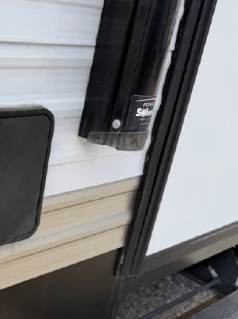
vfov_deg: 40.2
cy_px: 196
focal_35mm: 47
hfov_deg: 27.6
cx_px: -37
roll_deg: -6.4
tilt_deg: -24.7
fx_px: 432
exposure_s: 1/2907
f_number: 1.78
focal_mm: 6.76
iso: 80
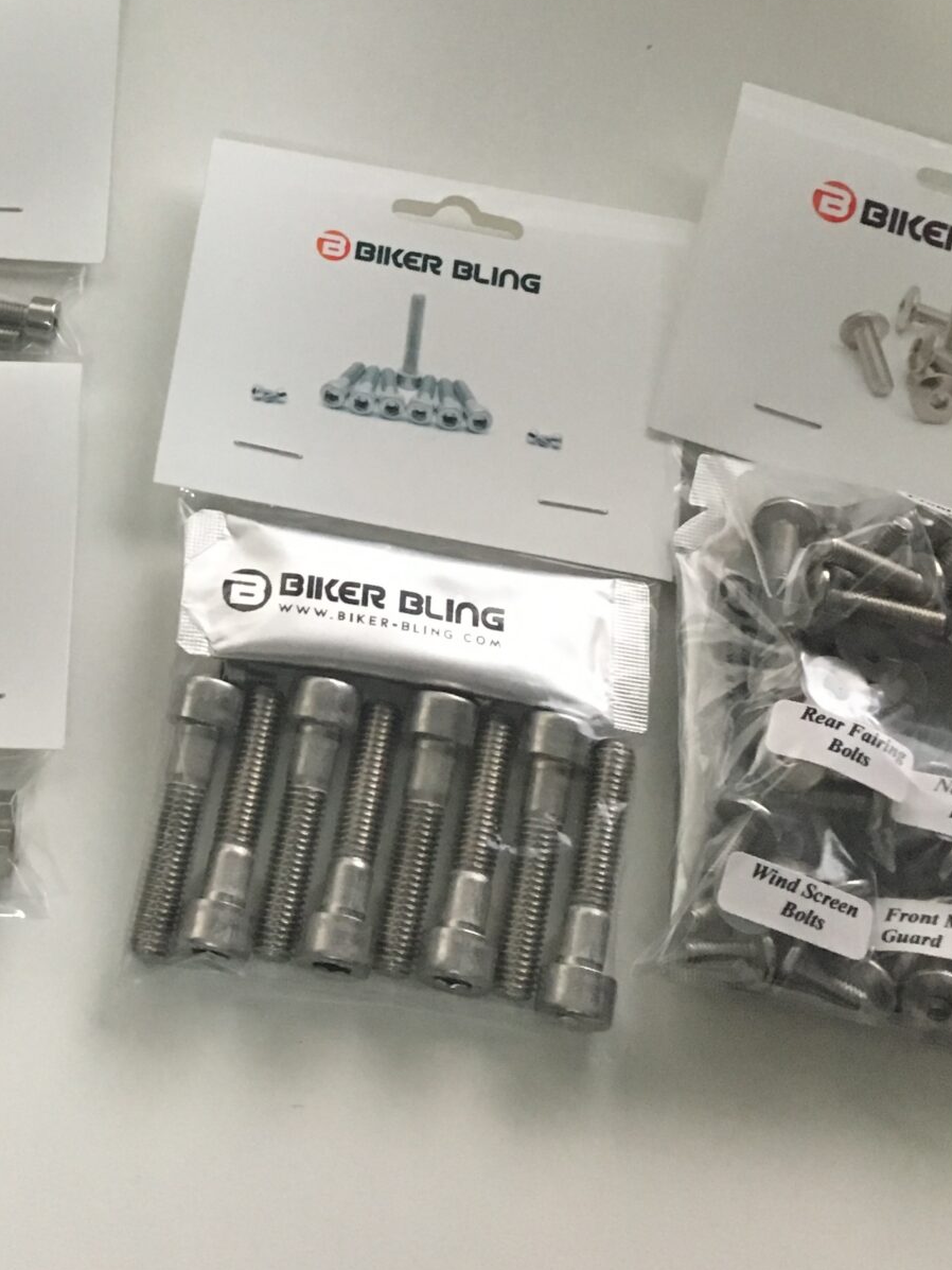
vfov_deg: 30.7
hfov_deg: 23.2
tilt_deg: -65.7
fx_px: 2273
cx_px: 135
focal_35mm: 62
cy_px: 341
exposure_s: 1/20
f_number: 2.2
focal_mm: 4.15
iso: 200
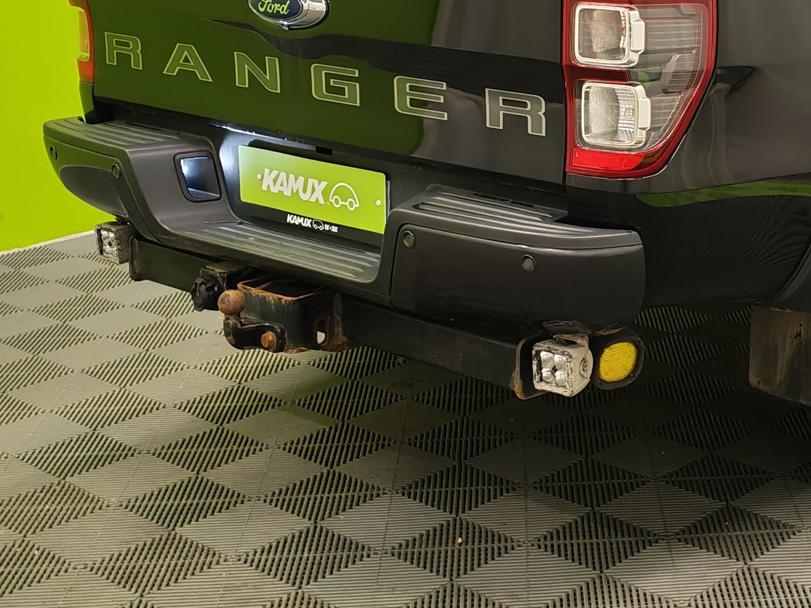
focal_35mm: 71
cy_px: 69
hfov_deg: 26.5
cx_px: 731
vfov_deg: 20.3
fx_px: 1663
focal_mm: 6.12
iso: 640
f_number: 1.9
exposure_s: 1/100
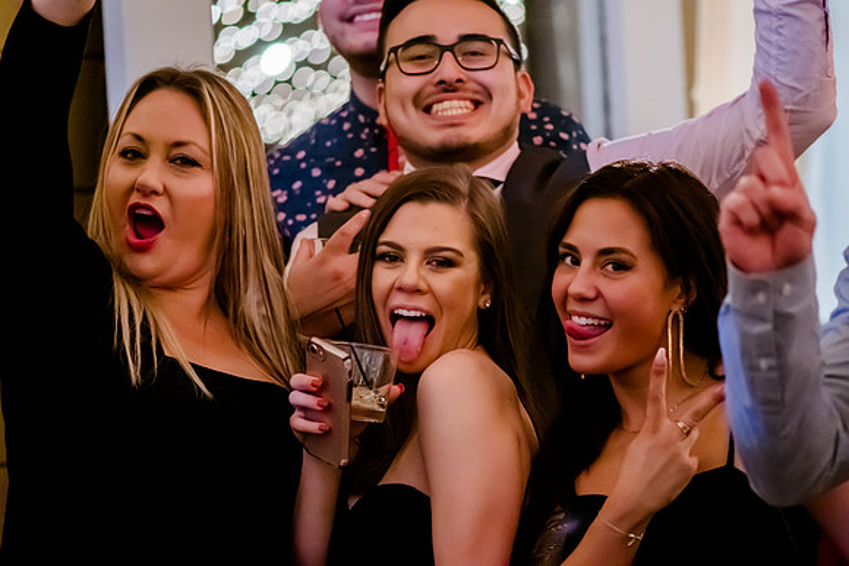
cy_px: 283
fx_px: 3715
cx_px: 424
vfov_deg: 8.7
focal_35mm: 158
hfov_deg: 13.0
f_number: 2.8
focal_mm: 105
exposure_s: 1/125
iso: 4000
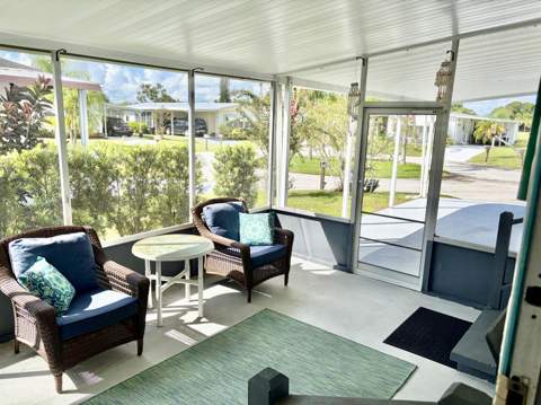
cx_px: 270
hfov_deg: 67.4
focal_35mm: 26
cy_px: 202
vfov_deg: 53.0
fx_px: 406
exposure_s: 1/1420
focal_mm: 5.96
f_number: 1.6
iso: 50
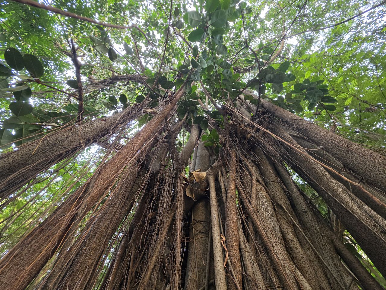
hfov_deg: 106.2
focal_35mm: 13
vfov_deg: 89.9
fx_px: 145
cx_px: 193
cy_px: 145
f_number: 1.9
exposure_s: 1/100
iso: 200
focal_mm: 2.2
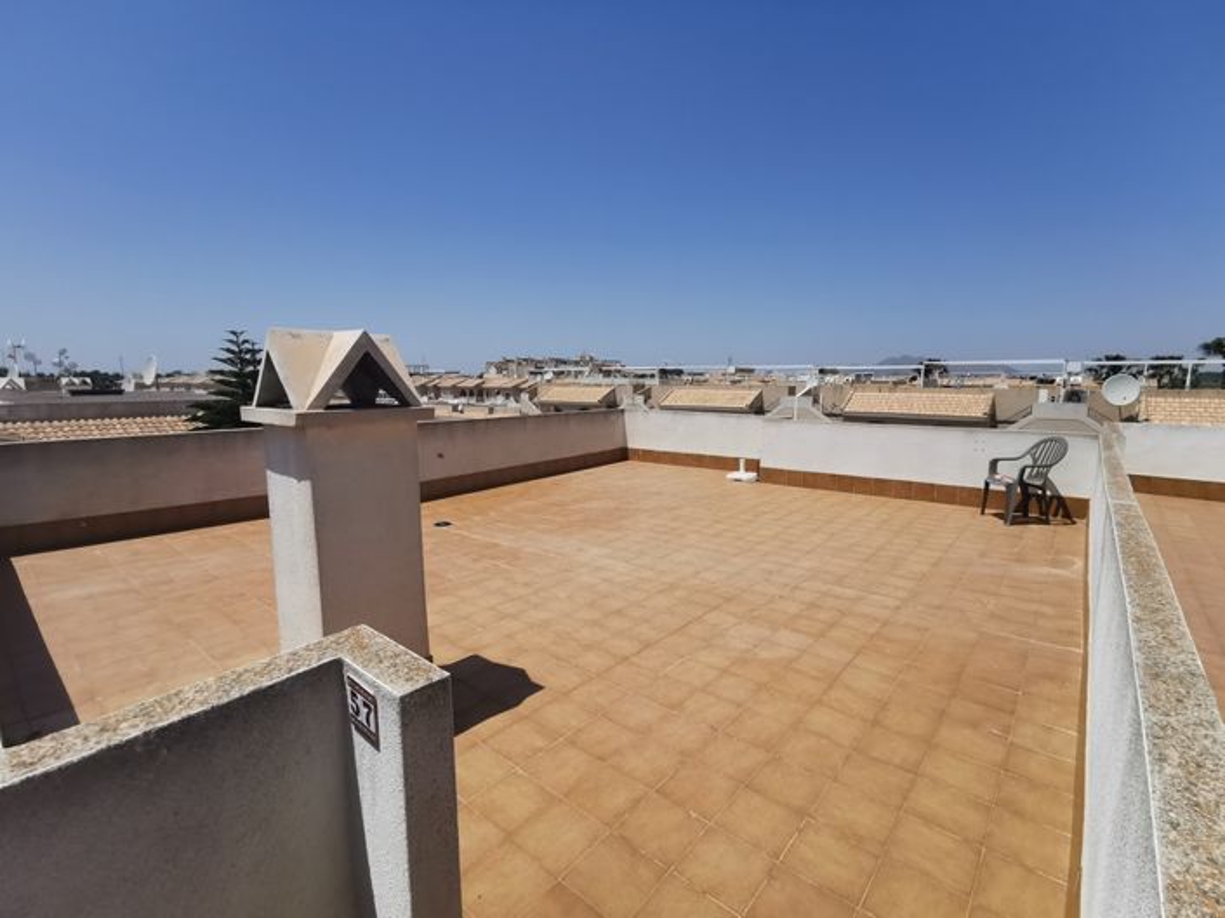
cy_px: 459
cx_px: 612
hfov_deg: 94.5
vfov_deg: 78.1
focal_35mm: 16
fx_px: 566
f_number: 2.2
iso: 50
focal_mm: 2.35
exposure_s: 1/2141
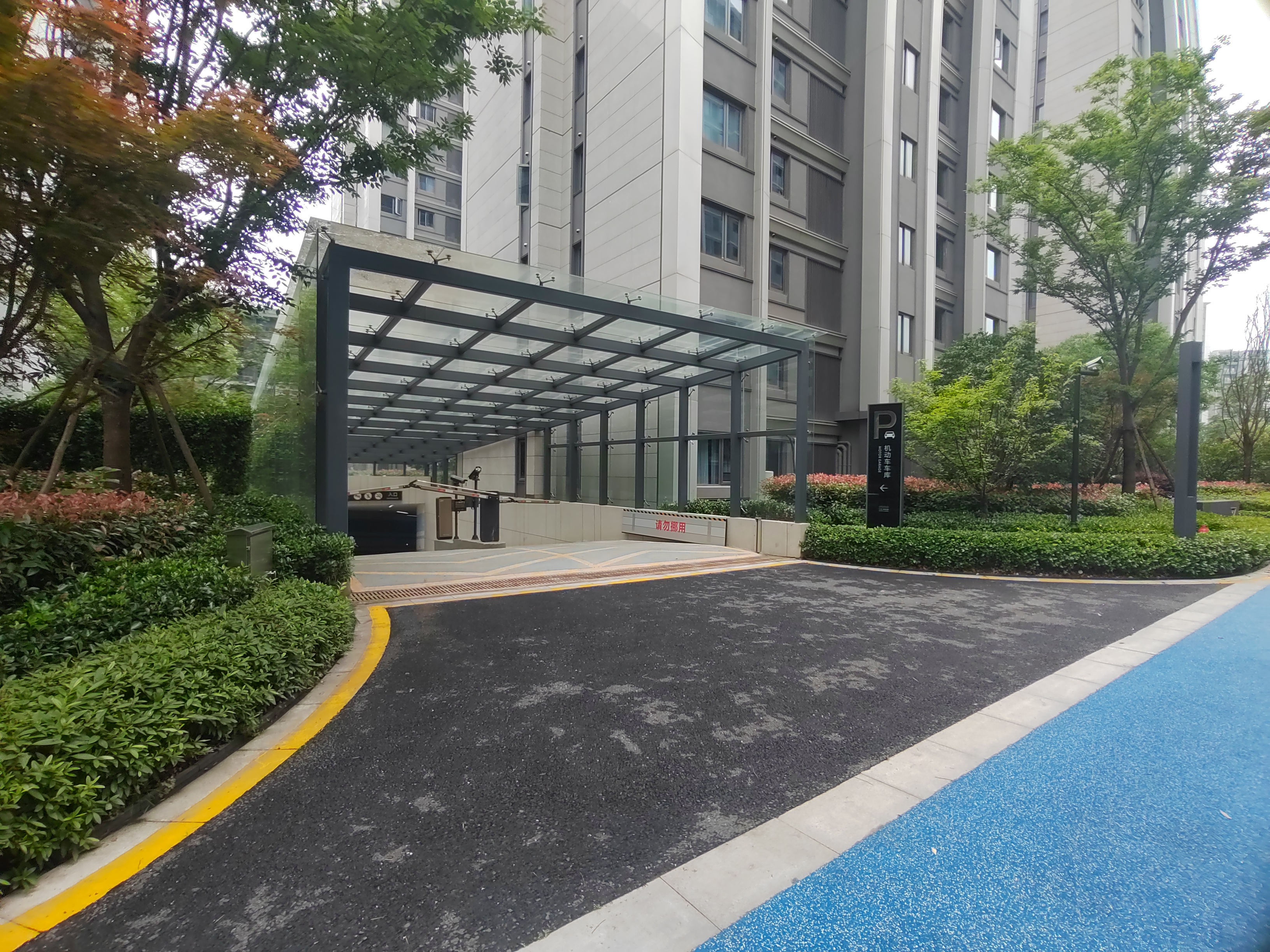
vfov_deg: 78.1
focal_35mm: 16
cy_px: 476
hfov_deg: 94.5
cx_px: 635
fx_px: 587
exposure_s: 1/393
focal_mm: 1.68
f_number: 2.2
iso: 100
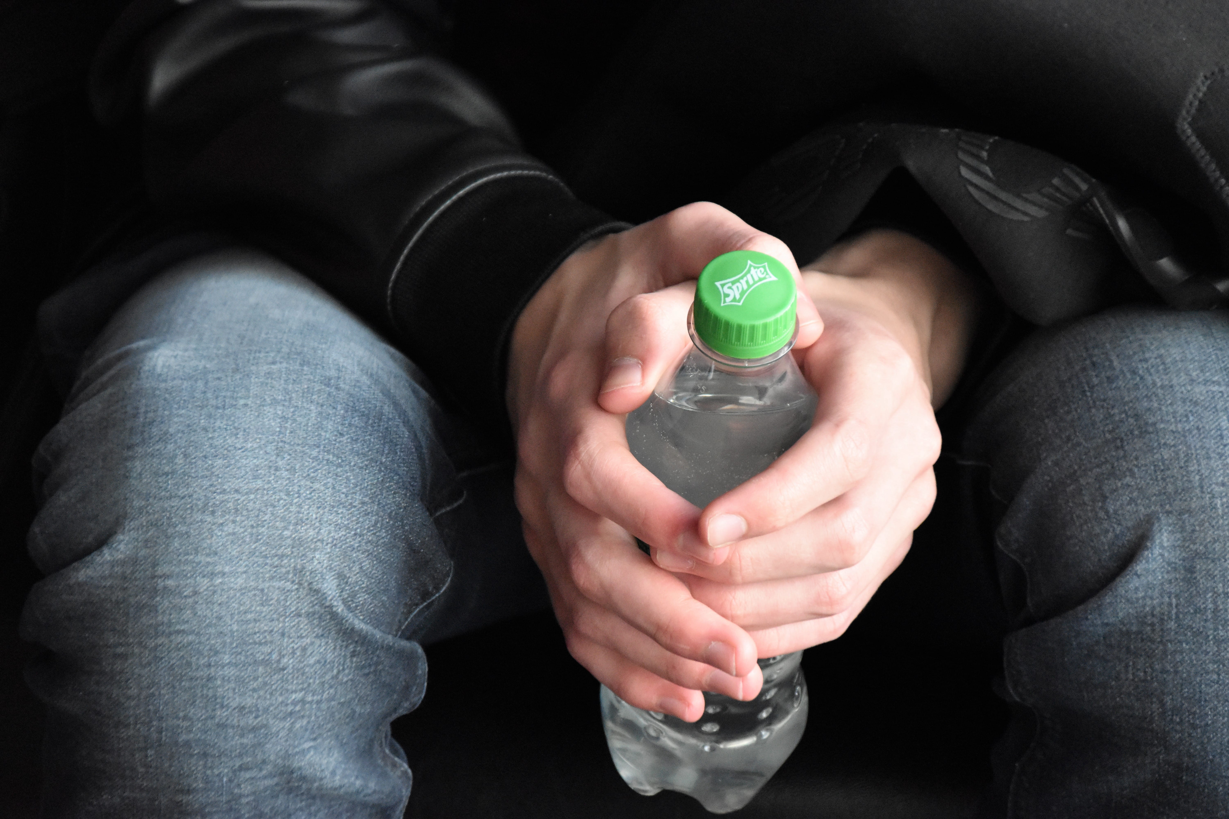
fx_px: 6657
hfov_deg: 10.5
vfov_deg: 7.0
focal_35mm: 195
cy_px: 410
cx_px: 614
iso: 4000
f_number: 5.6
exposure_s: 1/400
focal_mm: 130
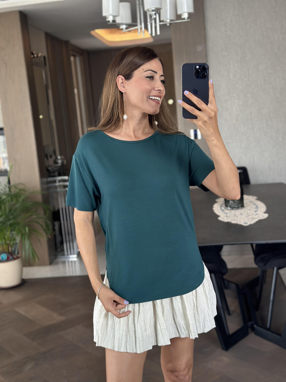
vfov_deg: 39.7
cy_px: 191
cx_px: 143
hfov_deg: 30.3
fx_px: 529
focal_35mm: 48
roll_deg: +4.9
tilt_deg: -15.0
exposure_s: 1/60
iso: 200
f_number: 1.78
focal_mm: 6.86
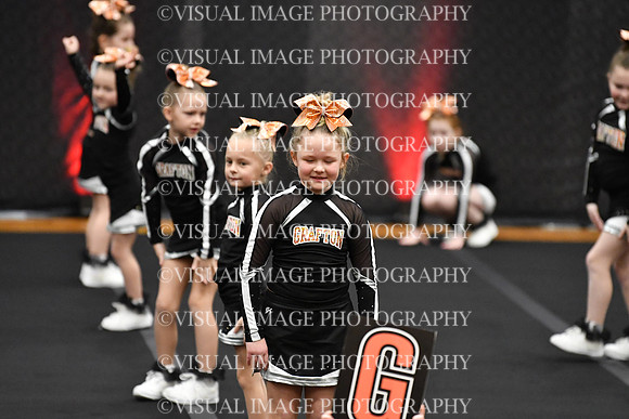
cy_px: 210
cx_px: 314
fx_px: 4718
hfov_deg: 7.6
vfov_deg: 5.1
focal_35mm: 270
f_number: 2.8
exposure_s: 1/800
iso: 5000
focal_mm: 180
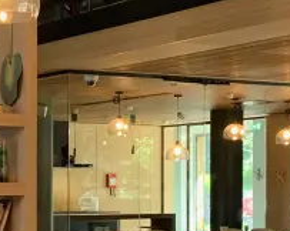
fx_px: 1029
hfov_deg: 15.9
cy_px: 240
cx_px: 47
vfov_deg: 12.7
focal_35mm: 120
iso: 160
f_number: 1.8
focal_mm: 4.25
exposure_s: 1/60
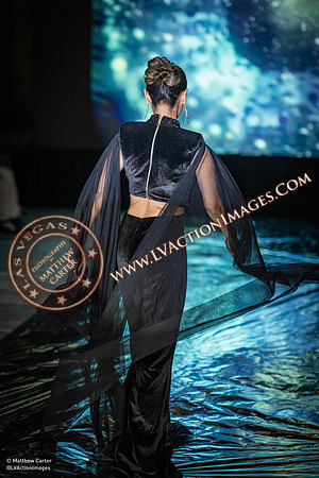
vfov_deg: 17.6
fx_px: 1542
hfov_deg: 11.8
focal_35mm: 116
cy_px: 239
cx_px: 160
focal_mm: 116
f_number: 2.8
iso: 1600
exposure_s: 1/640
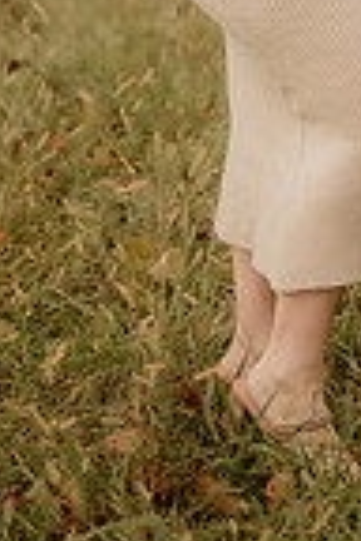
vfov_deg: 12.8
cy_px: -116
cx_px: 220
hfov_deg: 8.8
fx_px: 2346
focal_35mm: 156
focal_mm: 50
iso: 200
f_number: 1.8
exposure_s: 1/320
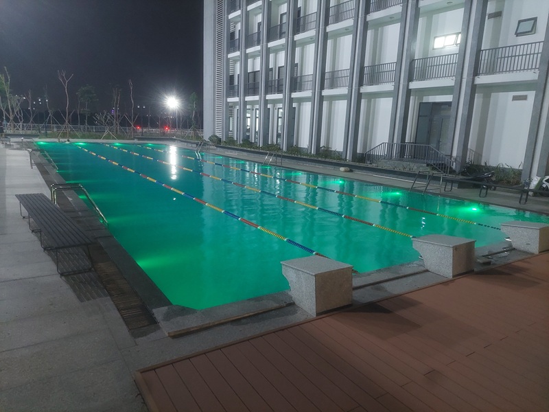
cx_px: 274
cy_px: 206
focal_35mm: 24
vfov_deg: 56.8
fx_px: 381
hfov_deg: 71.6
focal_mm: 5.23
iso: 1000
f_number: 1.8
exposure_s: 1/25
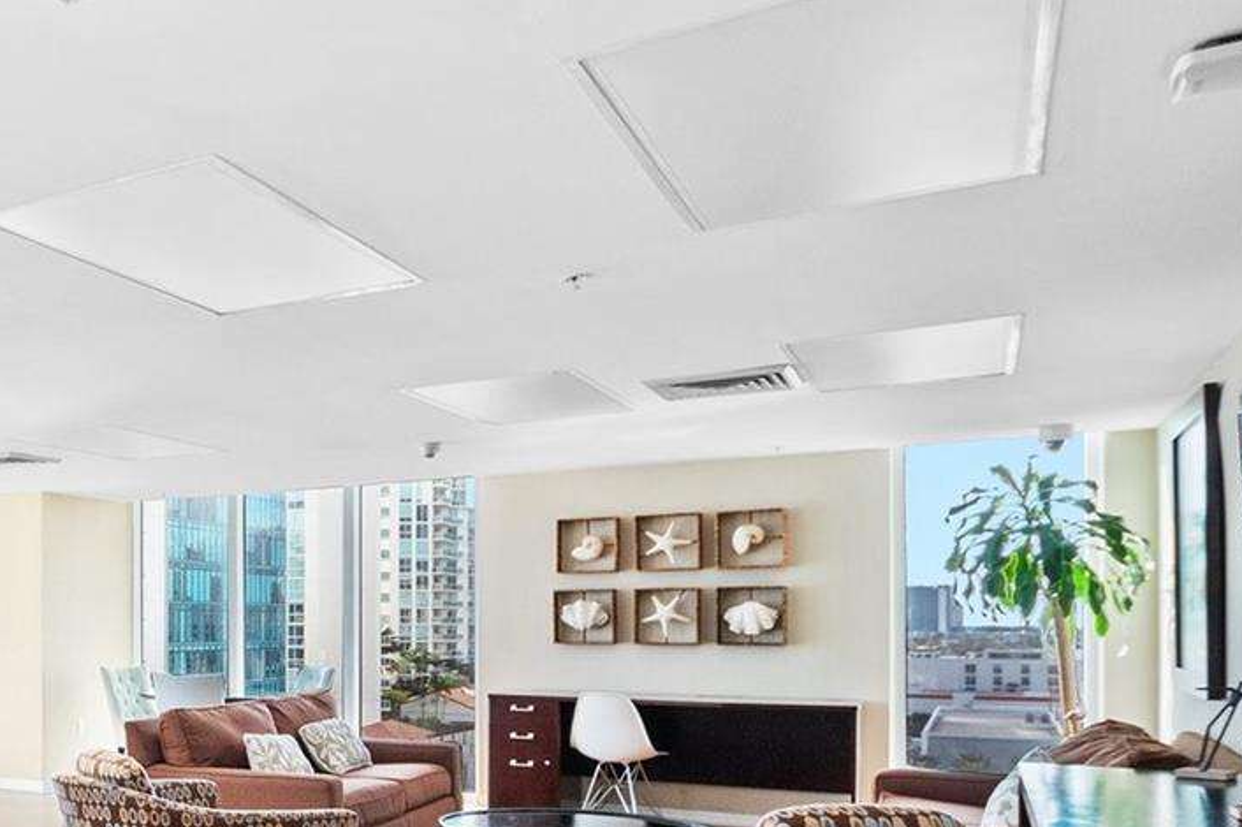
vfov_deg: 37.6
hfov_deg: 43.2
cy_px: 653
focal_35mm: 34
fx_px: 1172
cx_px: -130
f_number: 8
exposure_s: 1/40
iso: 200
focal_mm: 10
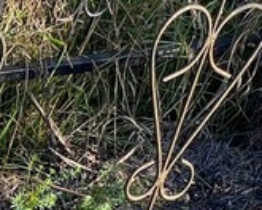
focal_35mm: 246
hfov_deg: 7.4
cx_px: -348
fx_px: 1908
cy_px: 406
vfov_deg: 6.1
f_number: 2
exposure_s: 1/461
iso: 20
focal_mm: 6
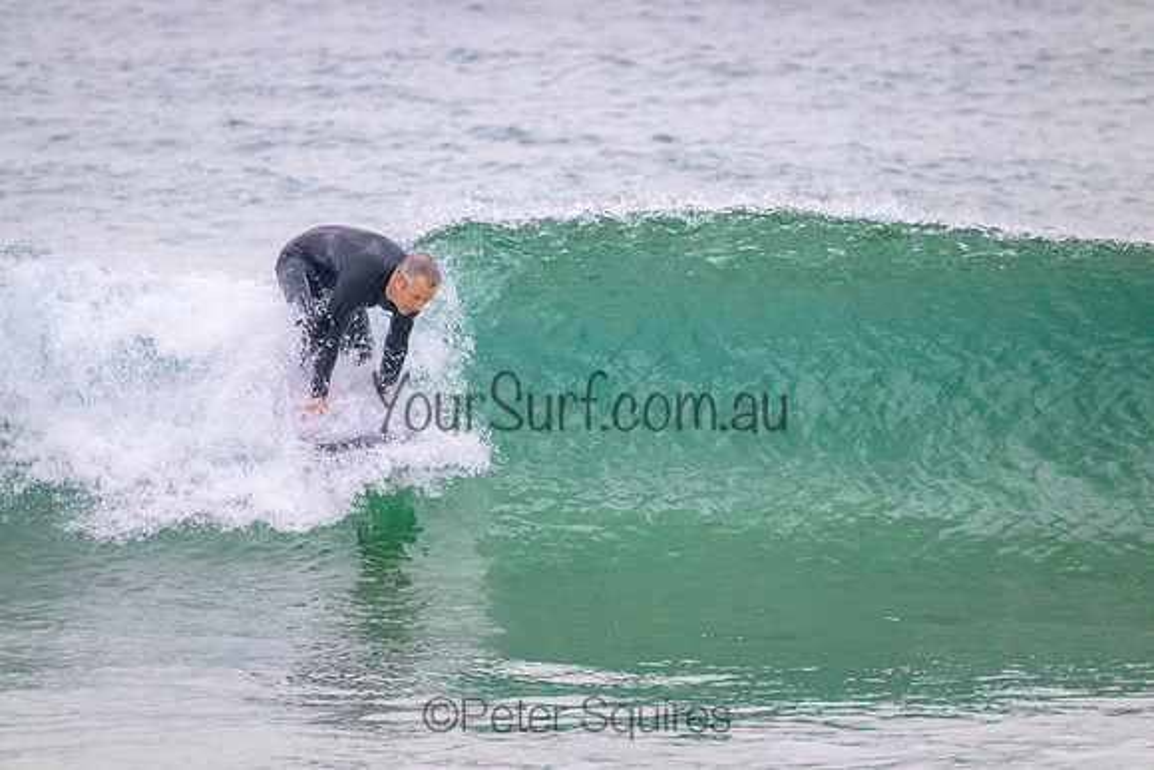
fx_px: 25649
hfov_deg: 2.6
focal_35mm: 800
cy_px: 385
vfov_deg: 1.7
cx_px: 577
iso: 12800
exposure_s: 1/1250
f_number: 11
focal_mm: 800
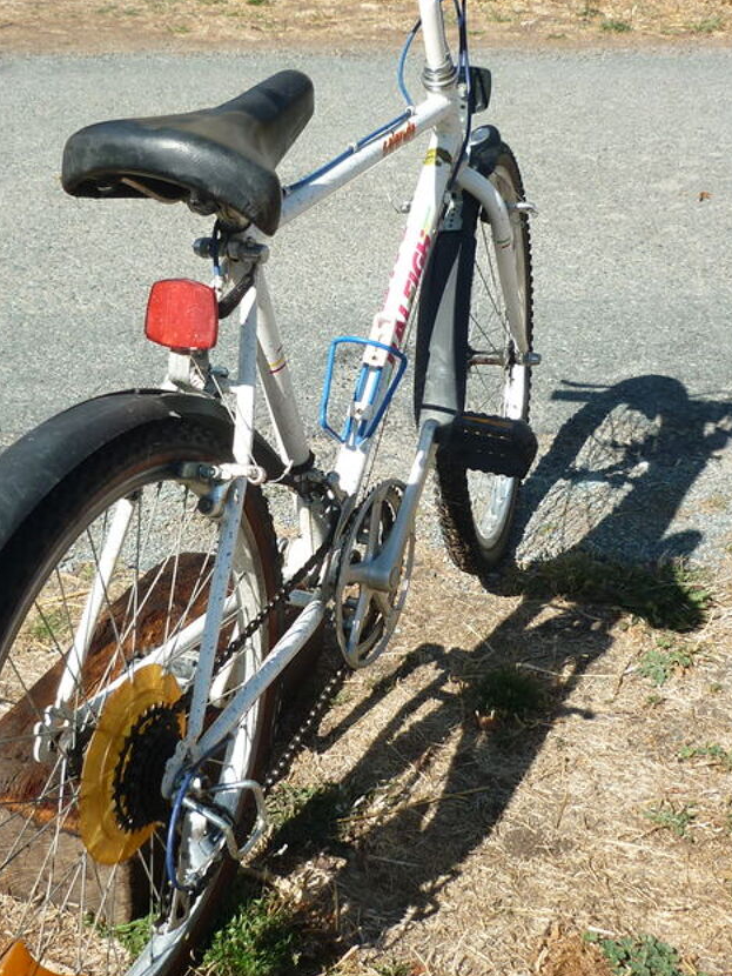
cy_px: 447
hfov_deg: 27.5
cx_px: 298
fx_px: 1494
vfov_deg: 36.1
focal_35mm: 53
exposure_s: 1/160
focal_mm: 5.5
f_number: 8
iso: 80
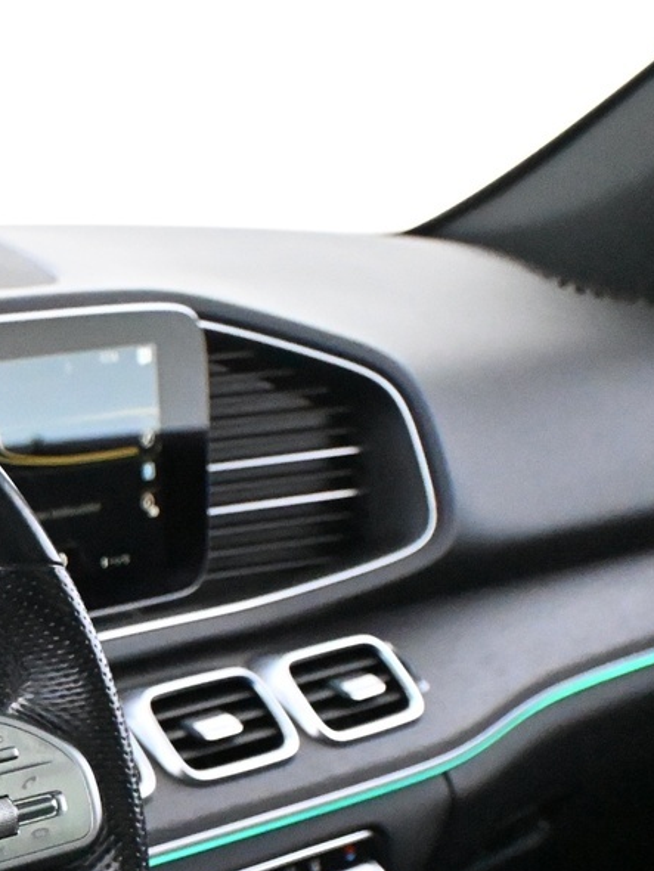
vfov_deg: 20.2
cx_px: -402
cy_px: 787
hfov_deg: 14.3
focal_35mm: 95
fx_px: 2391
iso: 12800
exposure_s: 1/60
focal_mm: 24
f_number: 4.2
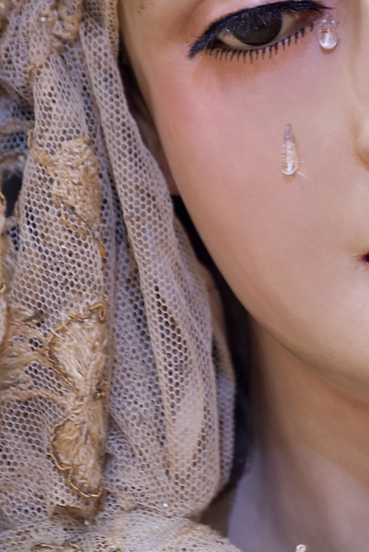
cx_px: 376
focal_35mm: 525
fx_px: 8052
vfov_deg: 3.9
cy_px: 181
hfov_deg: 2.6
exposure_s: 8
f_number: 5.6
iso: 100
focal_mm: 145
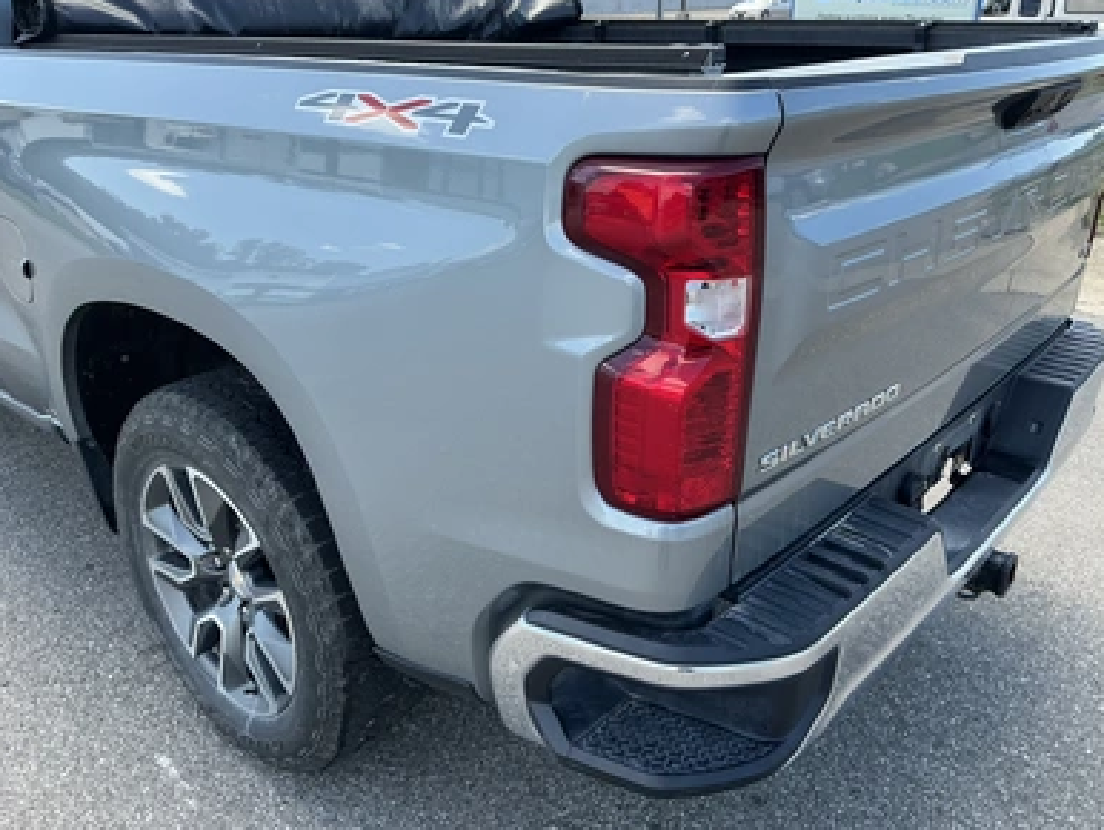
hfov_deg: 61.6
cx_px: 566
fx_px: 925
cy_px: 415
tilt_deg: -23.4
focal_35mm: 29
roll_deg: -1.5
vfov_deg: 48.3
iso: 20
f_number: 1.8
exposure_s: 1/215
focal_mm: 3
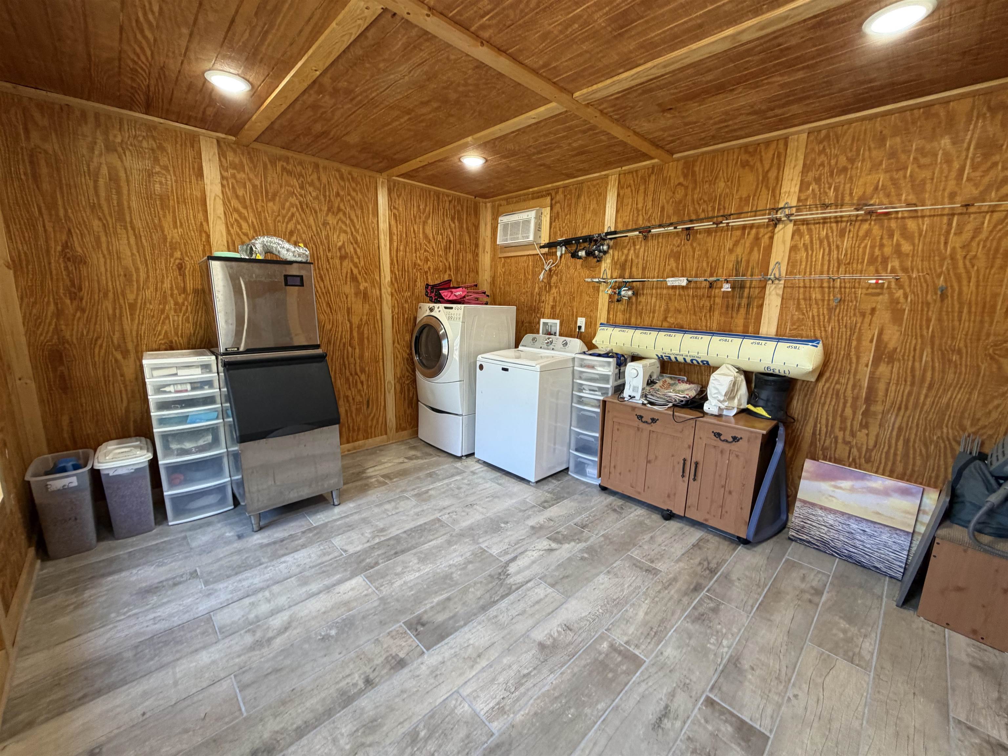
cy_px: 378
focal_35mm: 14
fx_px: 408
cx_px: 504
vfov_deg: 85.7
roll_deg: -0.7
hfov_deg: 102.1
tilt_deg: -8.6
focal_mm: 2.22
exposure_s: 1/60
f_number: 2.2
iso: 200
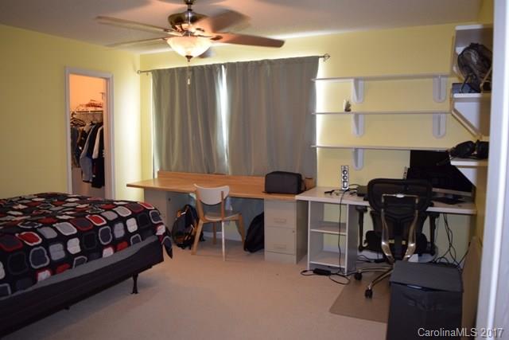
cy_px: 170
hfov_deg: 67.4
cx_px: 254
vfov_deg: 48.0
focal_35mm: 27
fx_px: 382
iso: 800
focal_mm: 18
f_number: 4
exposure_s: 1/60
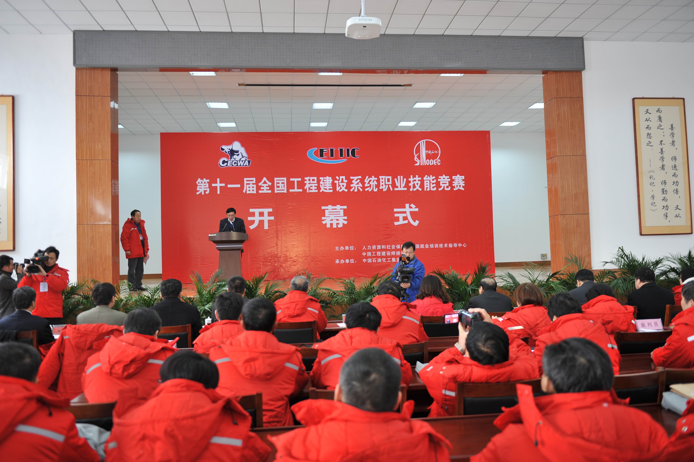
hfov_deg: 63.7
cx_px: 347
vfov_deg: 44.9
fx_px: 559
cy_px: 231
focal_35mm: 29
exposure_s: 1/20
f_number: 2.8
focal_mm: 29
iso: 400
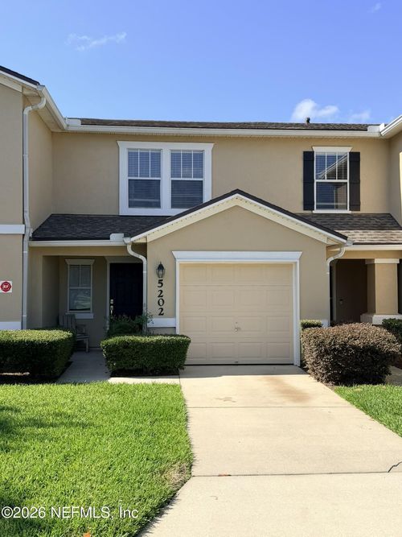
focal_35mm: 34
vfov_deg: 54.0
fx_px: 527
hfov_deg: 41.8
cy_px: 268
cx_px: 201
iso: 80
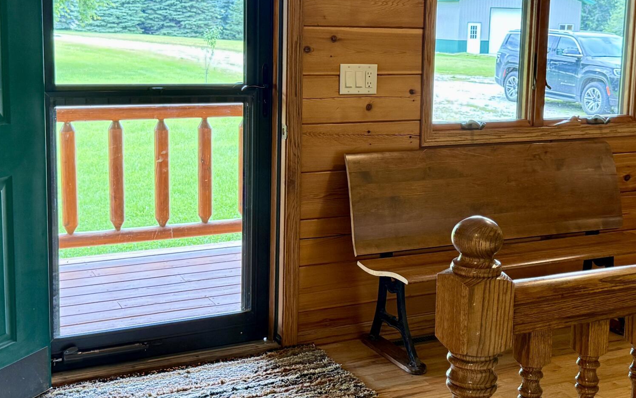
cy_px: 140
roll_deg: -1.0
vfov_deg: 25.2
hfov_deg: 39.5
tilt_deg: -7.2
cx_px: 355
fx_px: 884
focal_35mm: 51
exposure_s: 1/60
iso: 320
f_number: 1.78
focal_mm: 6.76
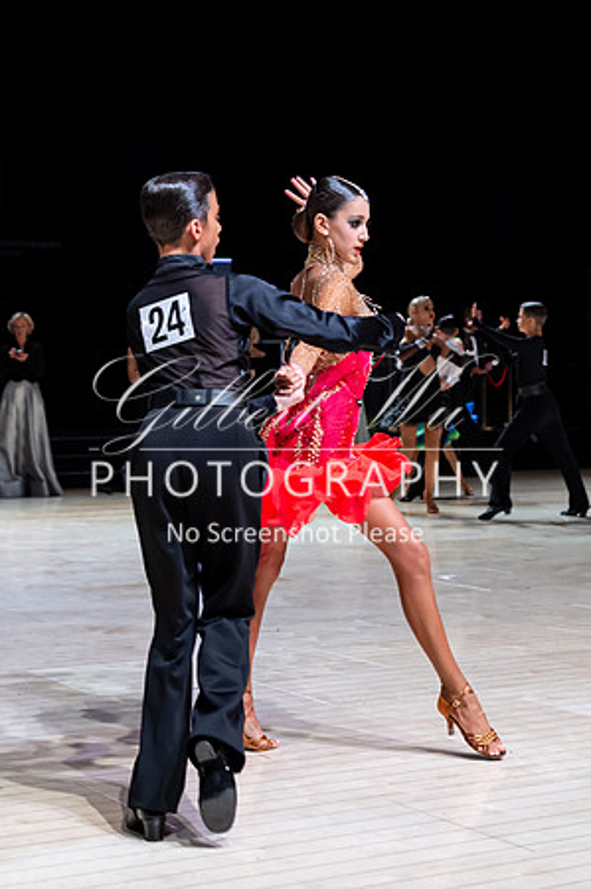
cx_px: 268
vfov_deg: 28.1
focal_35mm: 72
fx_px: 1776
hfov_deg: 18.9
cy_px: 407
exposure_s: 1/400
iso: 3200
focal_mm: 44
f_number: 3
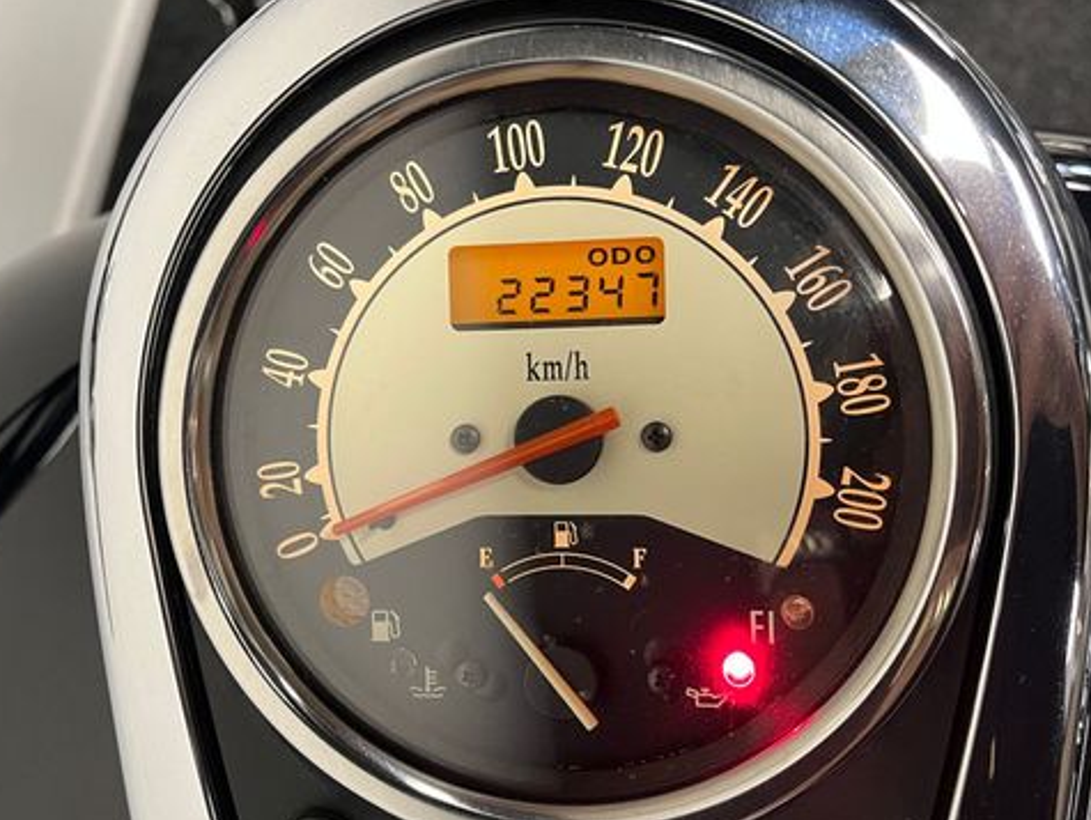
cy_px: 393
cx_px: 517
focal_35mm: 35
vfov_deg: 40.7
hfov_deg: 52.6
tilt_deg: -64.9
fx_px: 1104
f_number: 1.6
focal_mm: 5.1
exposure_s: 1/50
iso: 160
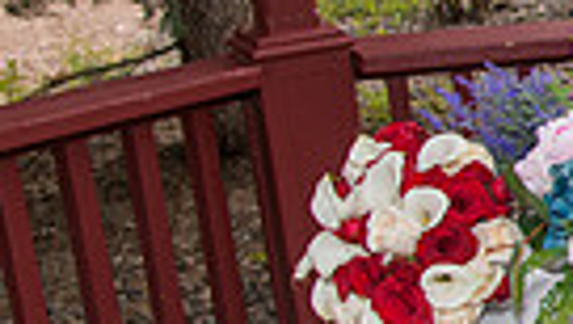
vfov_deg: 11.4
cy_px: 86
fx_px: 1628
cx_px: 1049
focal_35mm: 107
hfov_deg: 16.5
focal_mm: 24
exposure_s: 1/250
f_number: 5
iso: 400
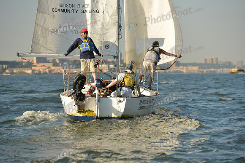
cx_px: 122
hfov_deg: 17.1
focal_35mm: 120
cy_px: 82
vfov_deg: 11.4
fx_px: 817
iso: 400
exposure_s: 1/1250
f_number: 5
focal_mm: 120
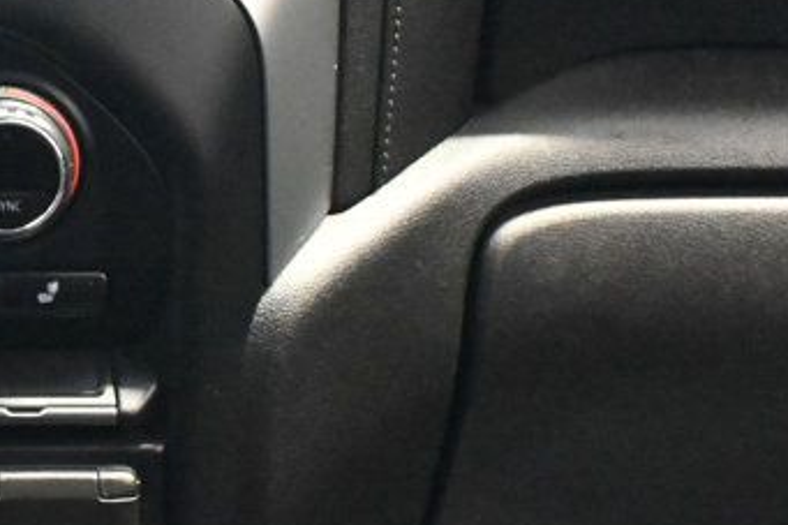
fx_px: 3544
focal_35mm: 162
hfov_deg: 12.3
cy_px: 16
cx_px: -277
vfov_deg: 8.4
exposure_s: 1/20
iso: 12800
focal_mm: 36
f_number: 5.3
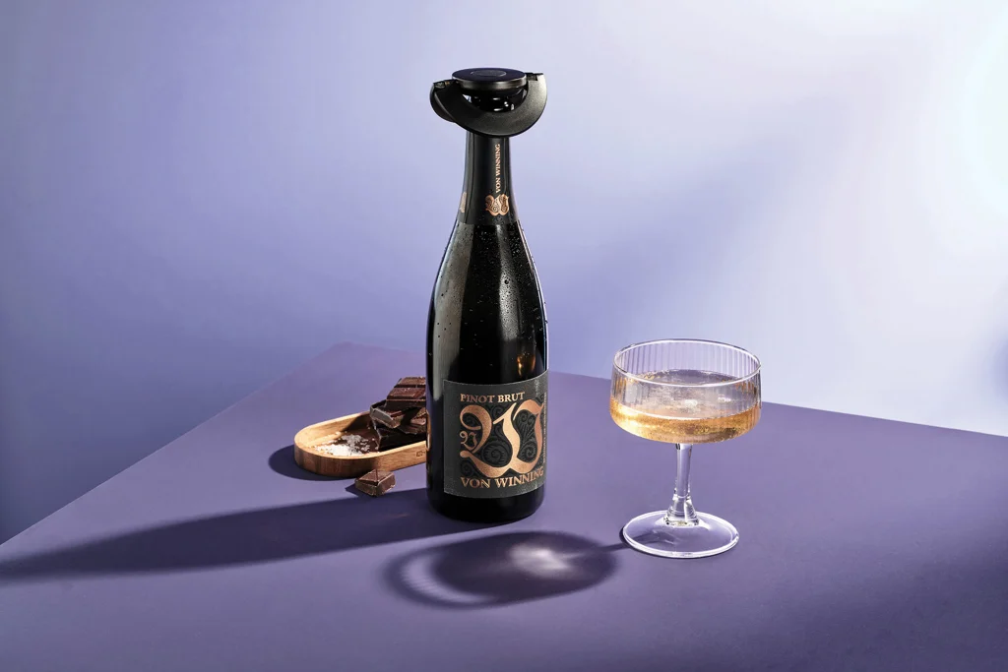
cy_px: 336
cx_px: 504
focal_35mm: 75
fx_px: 2100
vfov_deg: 18.2
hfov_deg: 27.0
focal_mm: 50
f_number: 9
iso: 160
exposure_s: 1/160
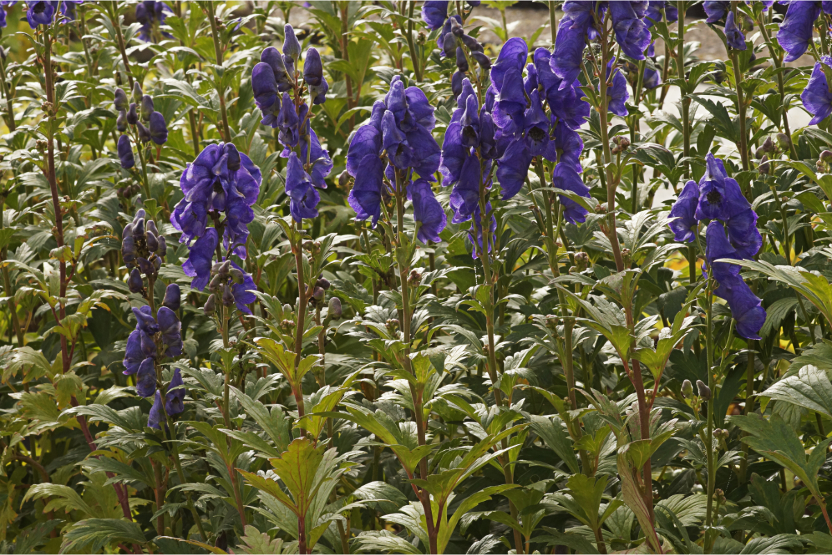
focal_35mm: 150
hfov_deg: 13.7
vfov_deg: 9.1
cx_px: 416
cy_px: 278
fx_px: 3466
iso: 500
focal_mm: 100
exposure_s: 1/160
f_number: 14
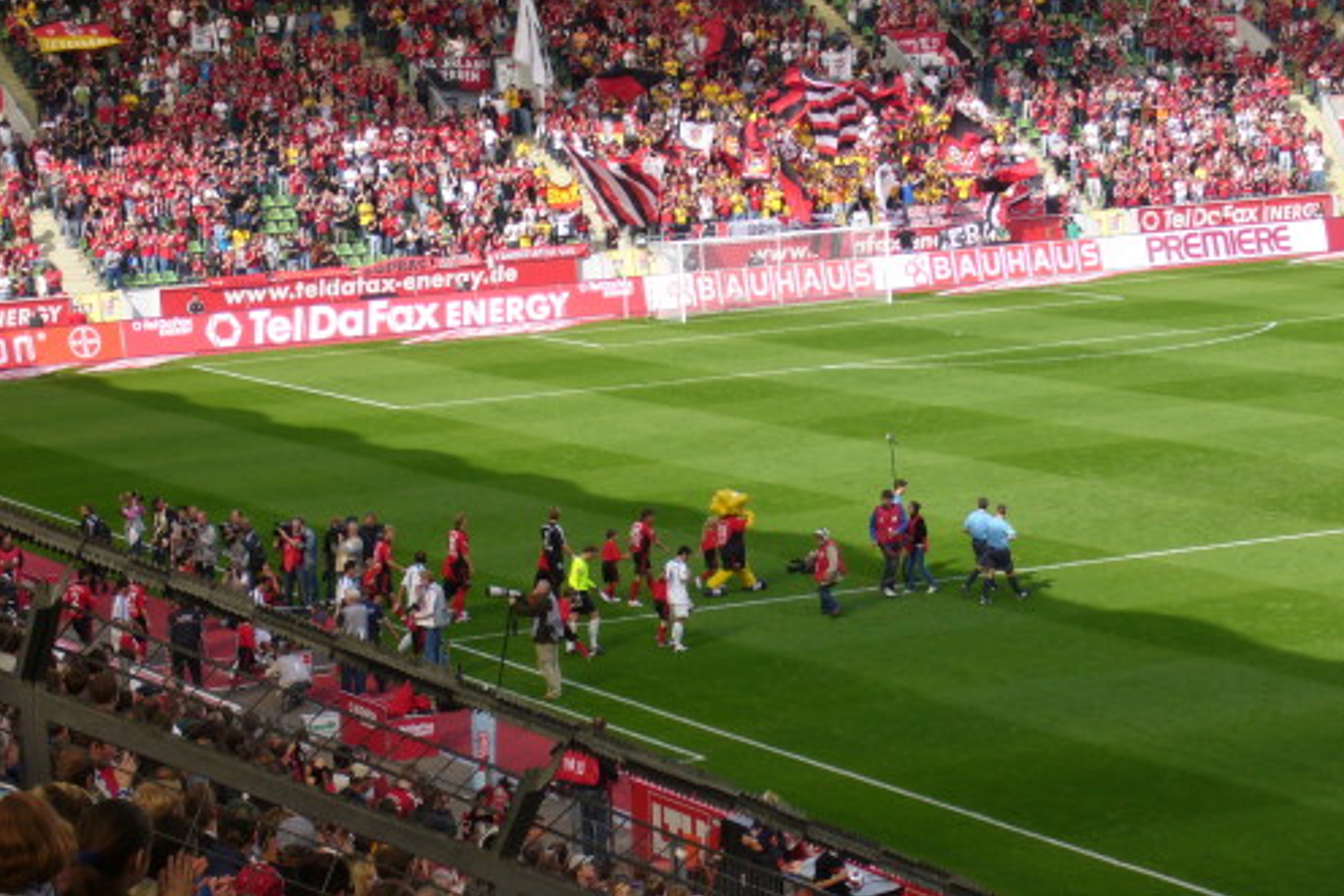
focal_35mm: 110
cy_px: 472
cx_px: 675
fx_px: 4108
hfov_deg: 18.6
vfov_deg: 12.5
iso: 80
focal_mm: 17.4
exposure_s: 1/250
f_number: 5
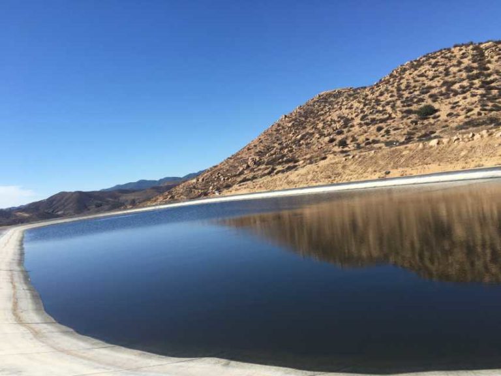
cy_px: 188
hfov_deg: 61.7
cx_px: 250
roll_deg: +8.8
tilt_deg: +1.7
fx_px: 420
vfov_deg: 48.2
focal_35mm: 29
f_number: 2.2
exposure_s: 1/1603
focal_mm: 4.15
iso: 25
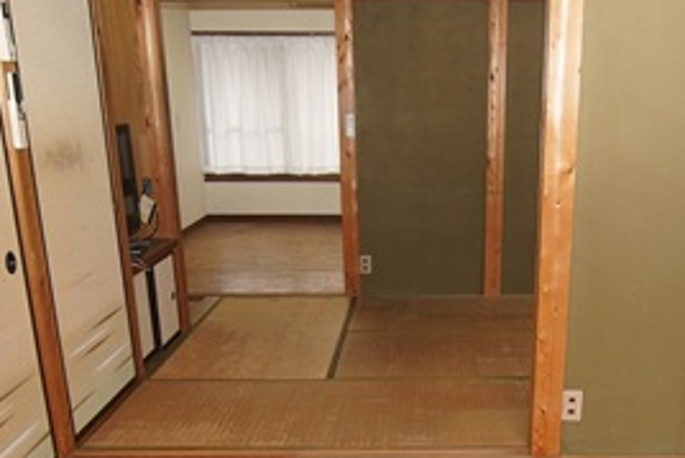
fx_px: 838
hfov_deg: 43.7
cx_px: 469
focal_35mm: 44
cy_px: 461
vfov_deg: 28.6
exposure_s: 1/160
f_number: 4
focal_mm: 10
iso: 640
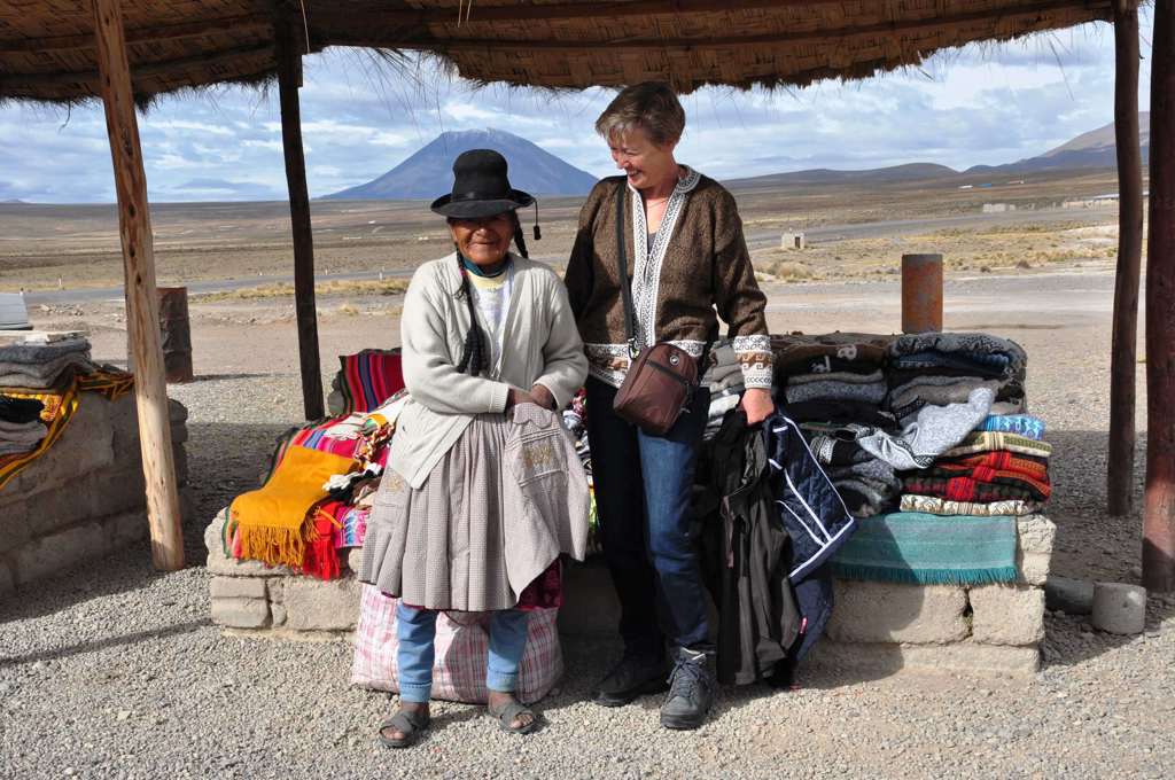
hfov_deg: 46.5
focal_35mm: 42
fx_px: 1369
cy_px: 390
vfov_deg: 31.8
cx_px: 588
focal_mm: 28
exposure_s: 1/320
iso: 200
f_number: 10
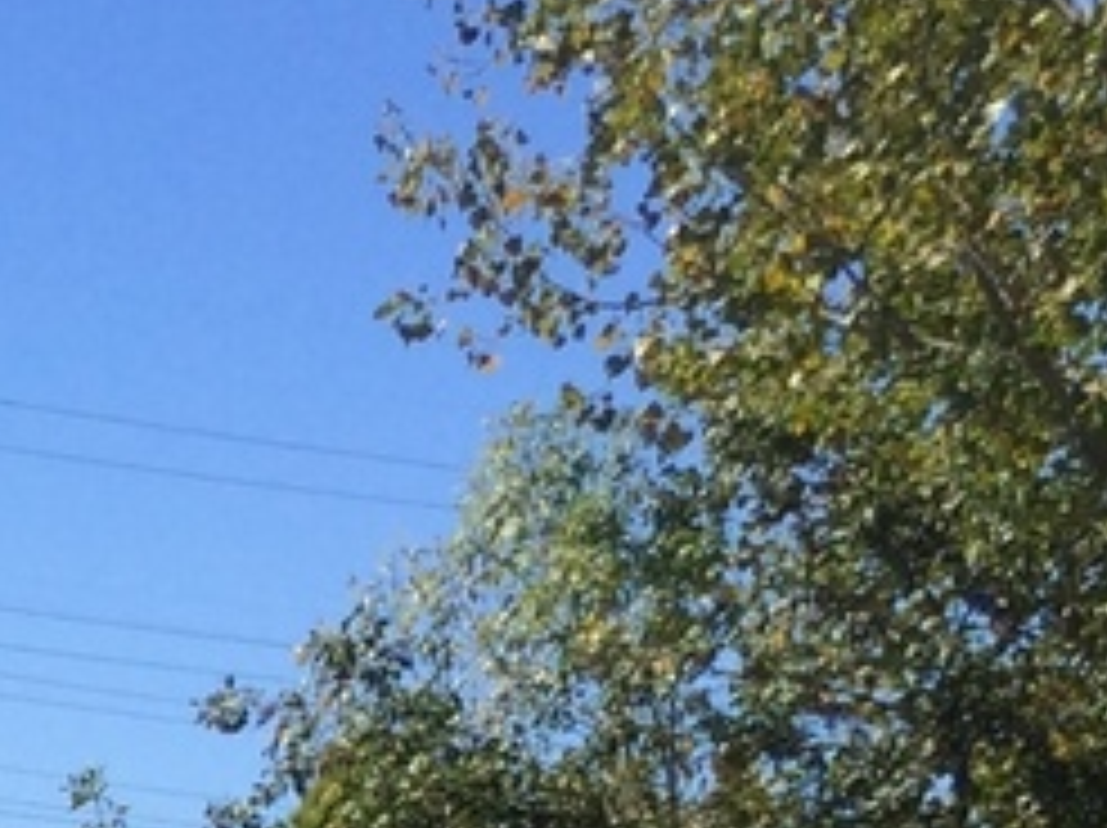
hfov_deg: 10.5
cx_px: -1233
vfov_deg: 8.2
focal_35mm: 170
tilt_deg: -6.9
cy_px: 1778
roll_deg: -1.2
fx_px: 5431
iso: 32
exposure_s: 1/1866
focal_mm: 4.15
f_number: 2.2
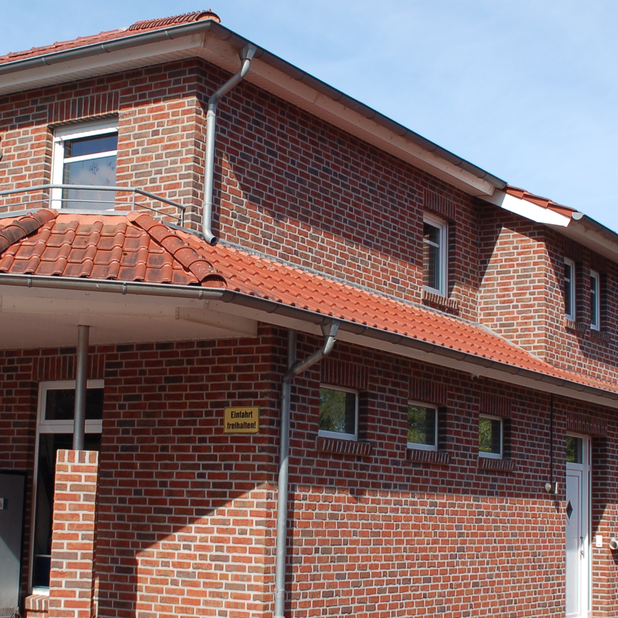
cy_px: 304
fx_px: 1334
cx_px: 241
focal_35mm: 66
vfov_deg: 26.1
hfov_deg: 26.0
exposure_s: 1/320
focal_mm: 21
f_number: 9
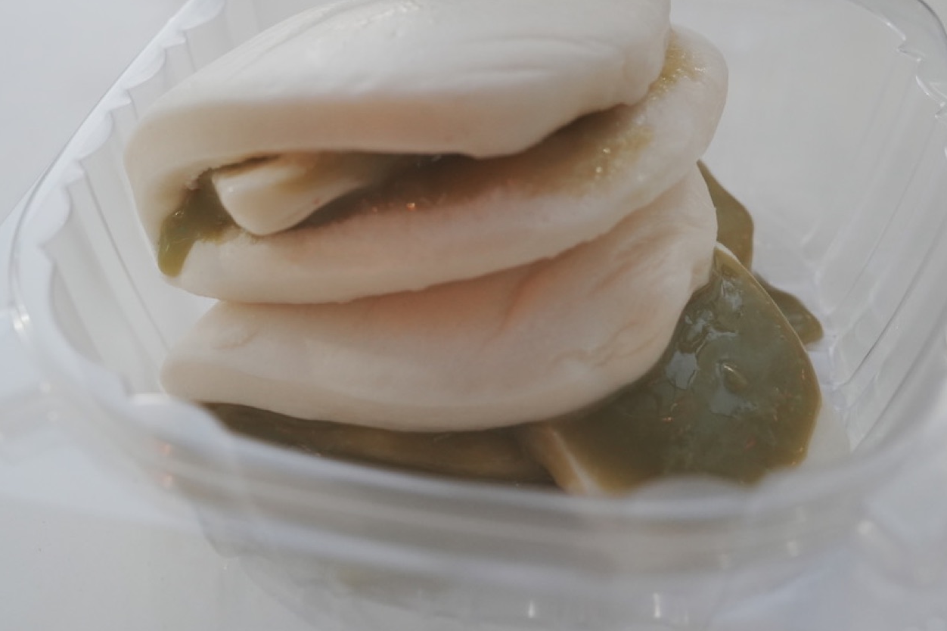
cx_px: 469
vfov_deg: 29.2
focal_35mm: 46
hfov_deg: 42.8
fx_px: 1210
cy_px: 255
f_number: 7.1
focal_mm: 36
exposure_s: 1/40
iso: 2000
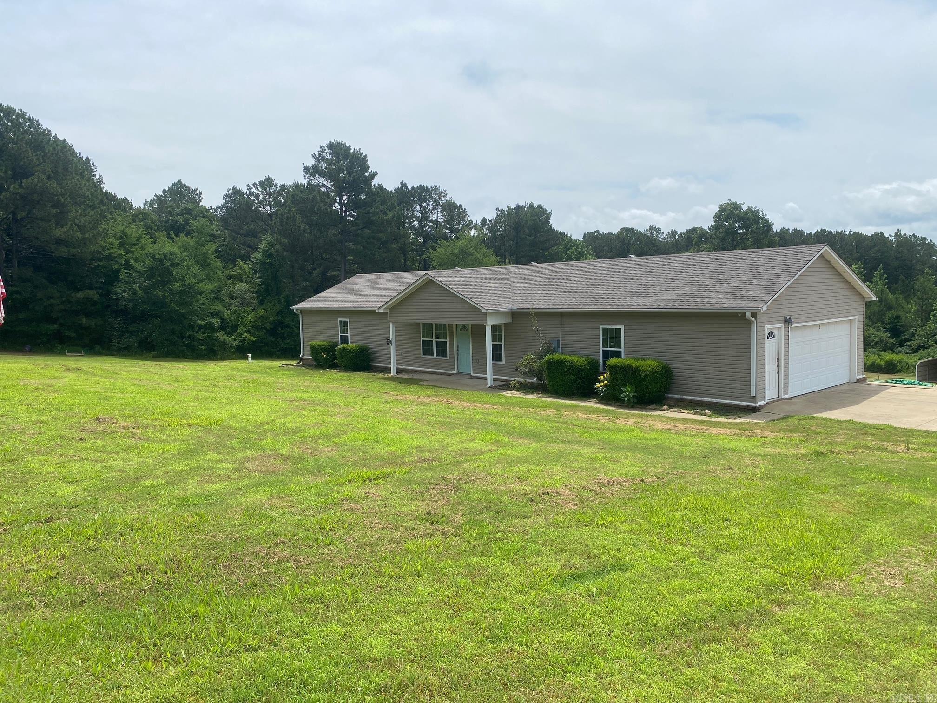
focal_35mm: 26
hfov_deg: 67.3
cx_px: 468
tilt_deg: -5.5
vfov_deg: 53.1
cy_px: 352
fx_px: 704
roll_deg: +2.6
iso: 32
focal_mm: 4.25
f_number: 1.8
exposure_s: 1/5236
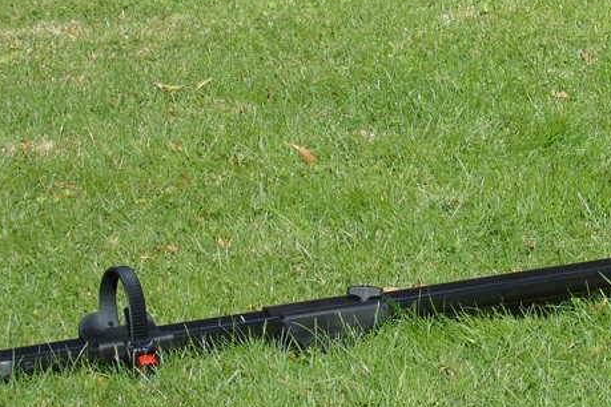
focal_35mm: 256
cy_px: 57
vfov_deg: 5.4
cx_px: 576
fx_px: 4345
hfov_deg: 8.0
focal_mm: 22
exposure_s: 1/200
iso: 80
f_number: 6
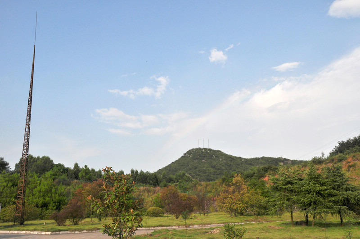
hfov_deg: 51.3
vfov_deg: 35.4
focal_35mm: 38
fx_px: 374
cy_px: 120
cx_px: 180
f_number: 11
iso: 200
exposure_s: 1/640
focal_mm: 25
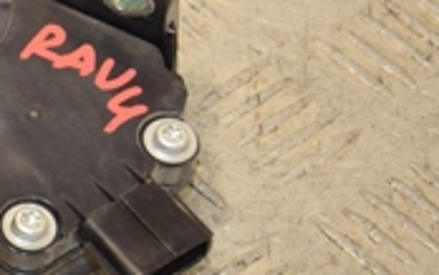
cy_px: 101
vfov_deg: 5.2
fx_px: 3027
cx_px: -267
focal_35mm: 253
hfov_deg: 8.1
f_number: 6.3
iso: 800
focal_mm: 45
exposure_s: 1/200
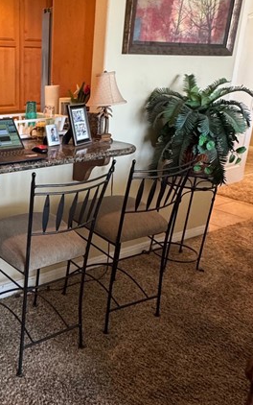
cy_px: 205
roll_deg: -1.2
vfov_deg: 54.0
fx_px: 397
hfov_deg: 32.9
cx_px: 10
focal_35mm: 36
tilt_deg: -20.9
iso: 320
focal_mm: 2.22
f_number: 2.2
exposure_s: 1/60
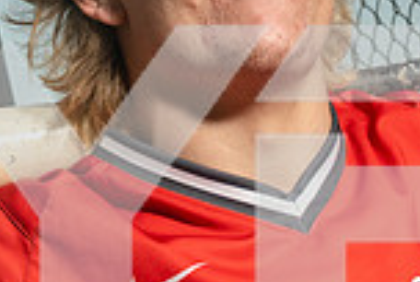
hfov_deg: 17.3
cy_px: 173
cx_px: 202
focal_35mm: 118
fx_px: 1379
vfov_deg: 11.7
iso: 500
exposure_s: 1/200
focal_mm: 31
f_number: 5.6
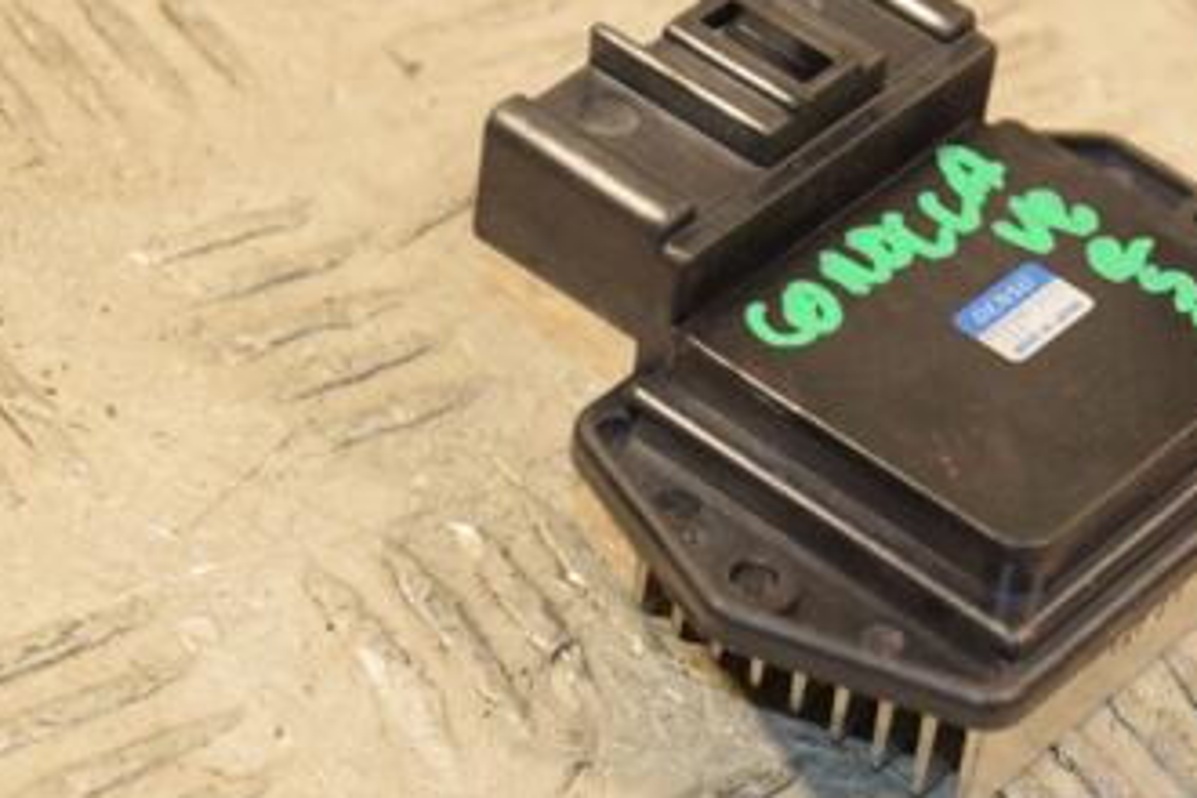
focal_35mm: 169
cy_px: 370
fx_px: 5619
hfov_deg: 12.1
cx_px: 947
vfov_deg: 8.1
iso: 800
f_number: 5.3
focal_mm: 62
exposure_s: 1/200
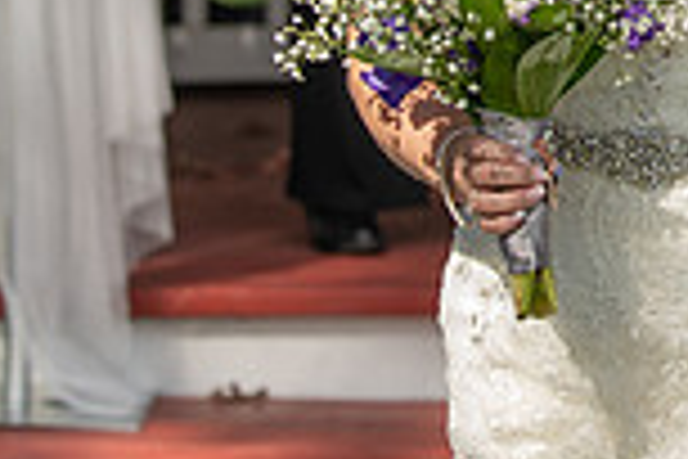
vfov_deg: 3.4
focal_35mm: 401
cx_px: 883
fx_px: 7663
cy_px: -336
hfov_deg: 5.1
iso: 50
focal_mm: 88
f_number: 4
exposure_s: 1/400
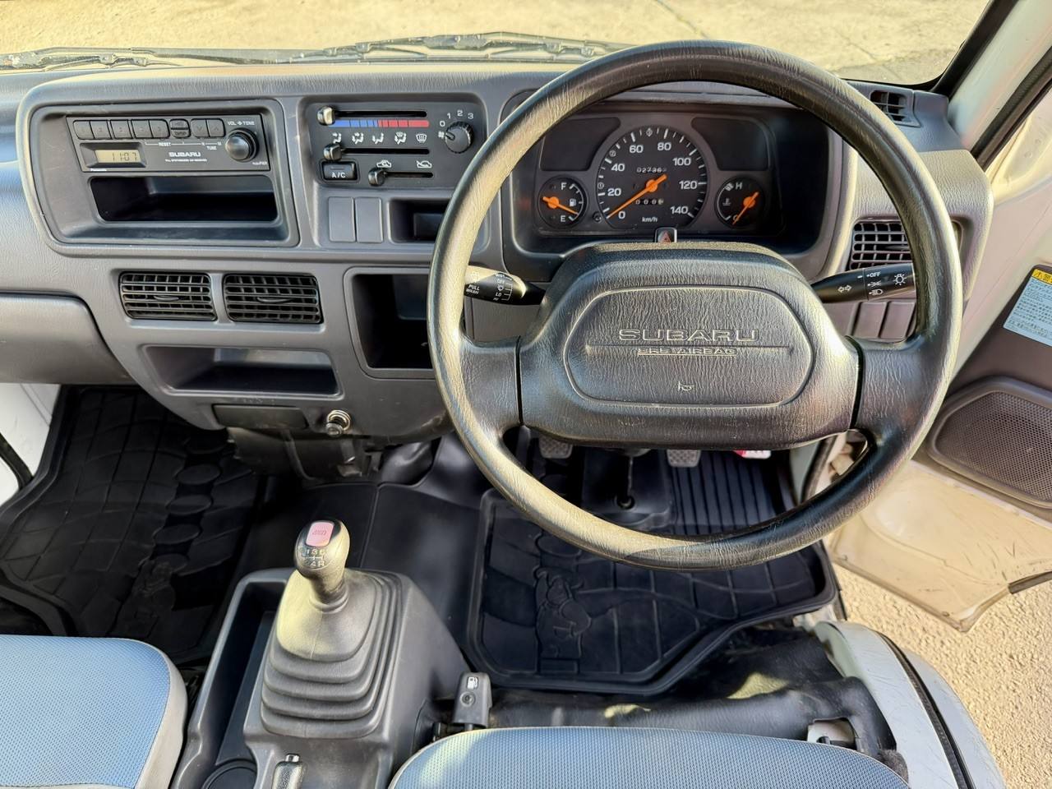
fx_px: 729
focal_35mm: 24
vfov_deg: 56.8
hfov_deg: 71.6
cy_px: 394
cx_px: 526
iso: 125
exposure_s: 1/125
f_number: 1.78
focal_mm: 6.76
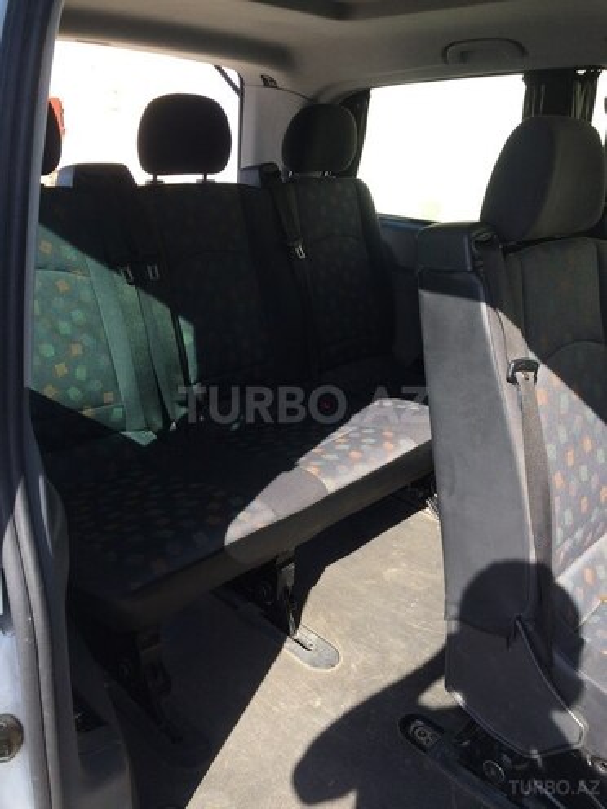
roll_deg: -1.8
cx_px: 304
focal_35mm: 29
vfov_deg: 61.7
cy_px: 404
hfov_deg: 48.2
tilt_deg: -23.2
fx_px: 678
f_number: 2.2
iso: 32
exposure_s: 1/562
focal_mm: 4.15
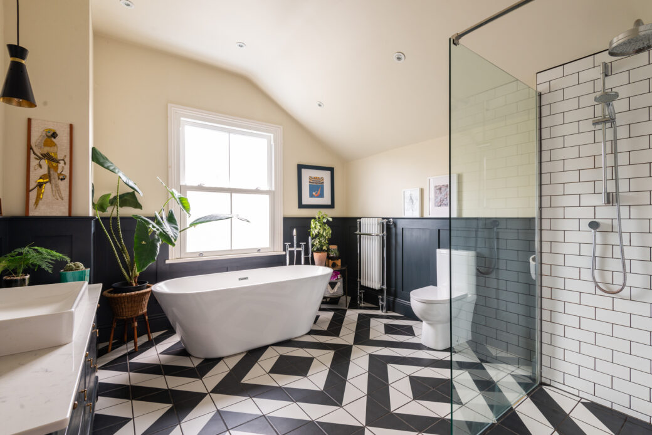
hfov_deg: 96.7
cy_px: 218
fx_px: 290
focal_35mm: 16
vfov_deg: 73.8
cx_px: 326
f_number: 8
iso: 250
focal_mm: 16
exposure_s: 1/1.67
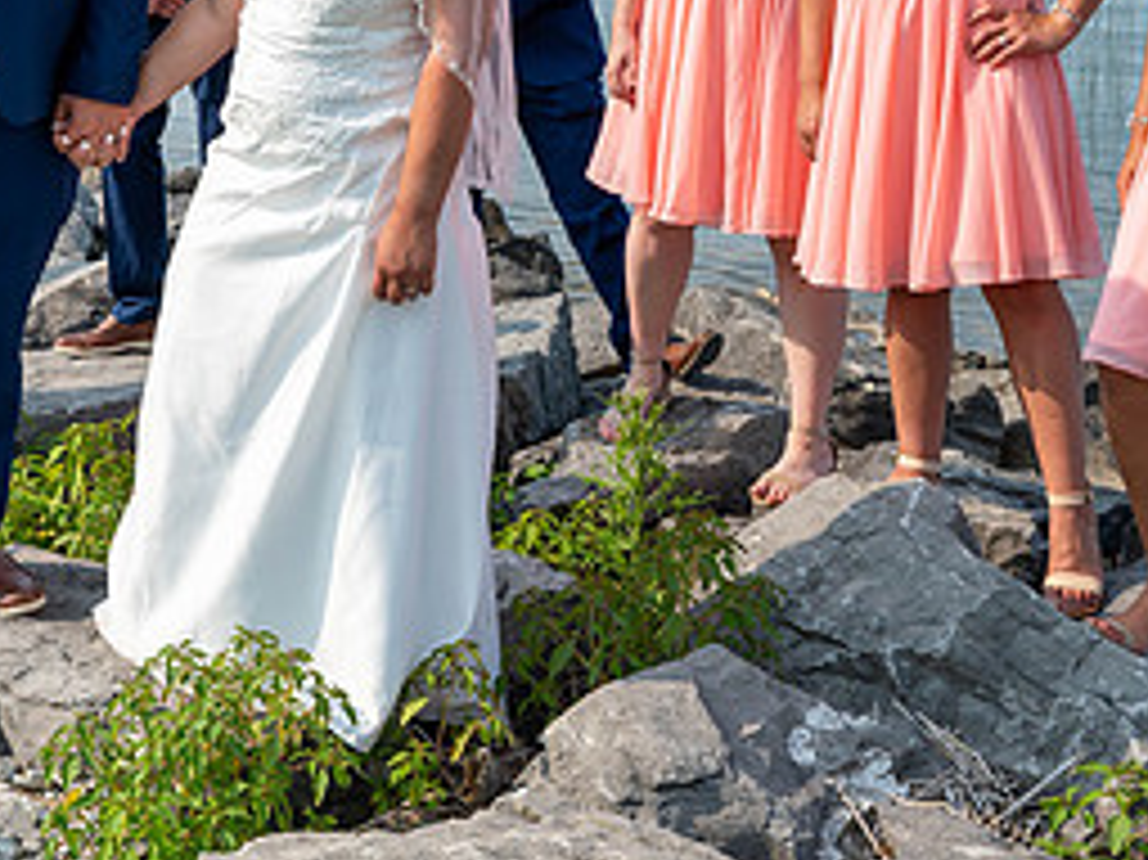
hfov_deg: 26.0
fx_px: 2453
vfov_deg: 19.4
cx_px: 280
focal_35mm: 74
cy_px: 14
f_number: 8
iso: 100
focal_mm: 31.5
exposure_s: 1/400
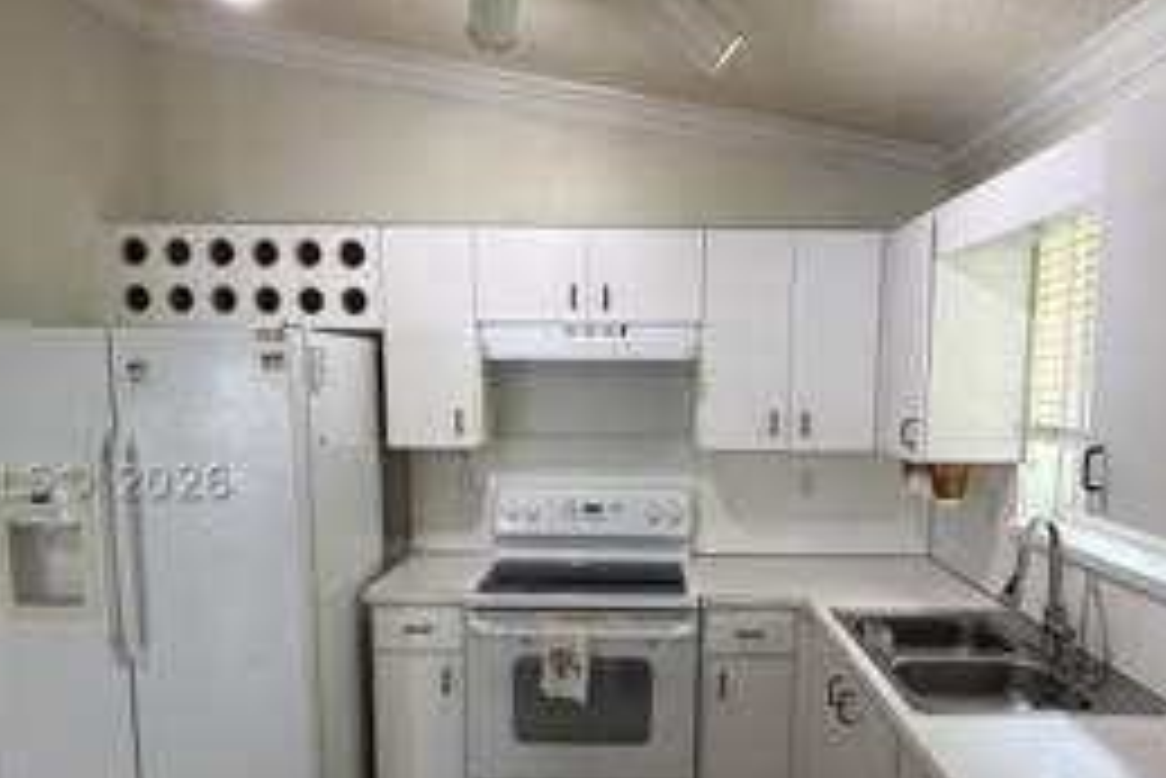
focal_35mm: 27
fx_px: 875
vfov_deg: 47.6
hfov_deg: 67.2
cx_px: 644
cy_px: 481
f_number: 2.2
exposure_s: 1/120
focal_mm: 2.22
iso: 200
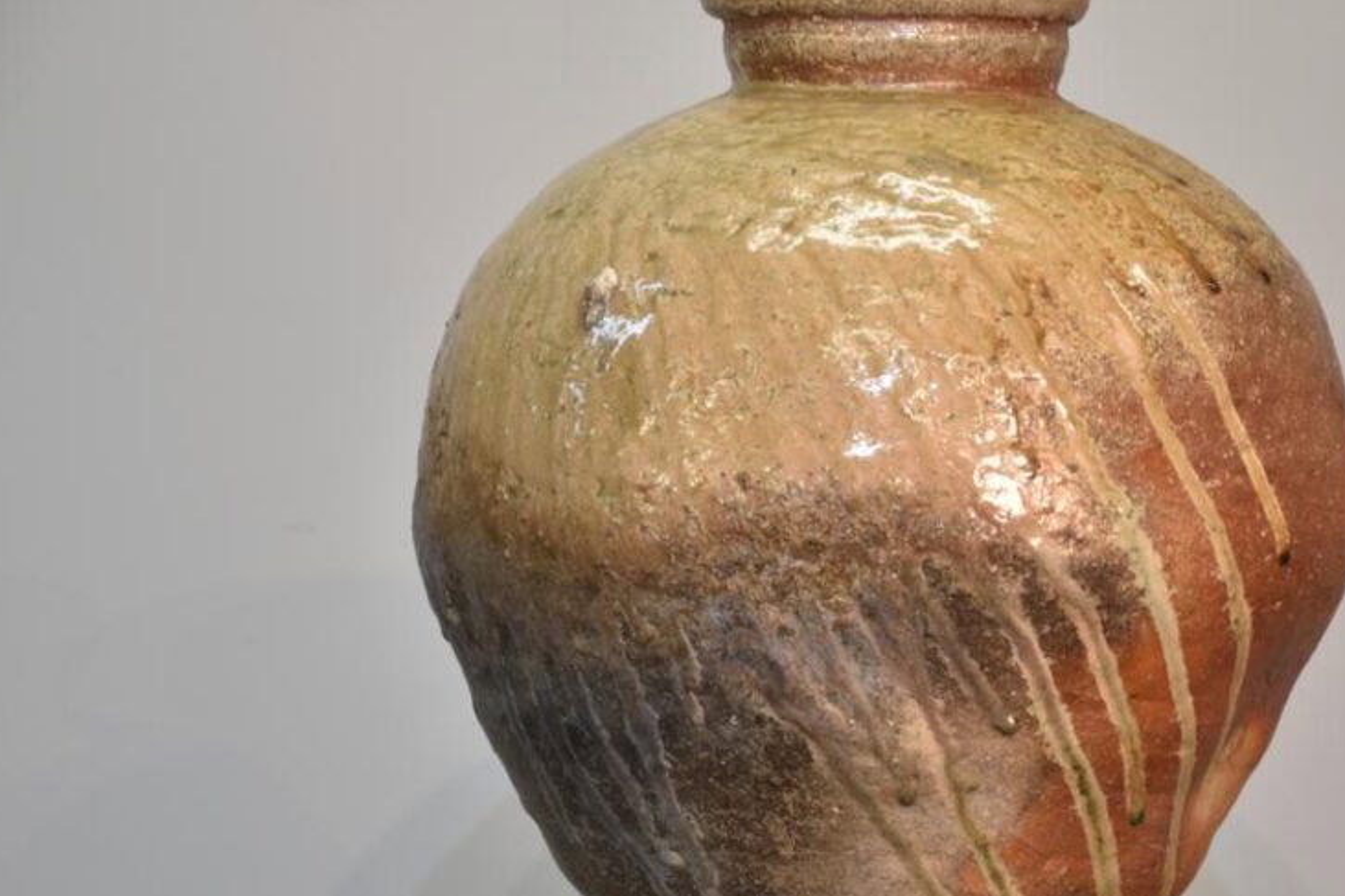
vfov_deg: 7.7
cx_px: 885
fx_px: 6675
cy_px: 536
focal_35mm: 179
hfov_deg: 11.5
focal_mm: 85
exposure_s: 1/30
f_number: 5.3
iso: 400
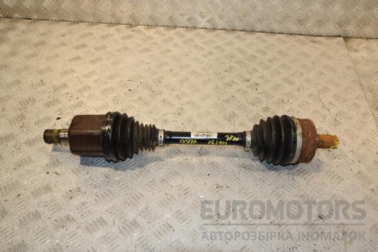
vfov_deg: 40.0
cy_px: 126
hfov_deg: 57.2
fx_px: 346
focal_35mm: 33
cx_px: 189
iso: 800
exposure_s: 1/200
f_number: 8
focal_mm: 22
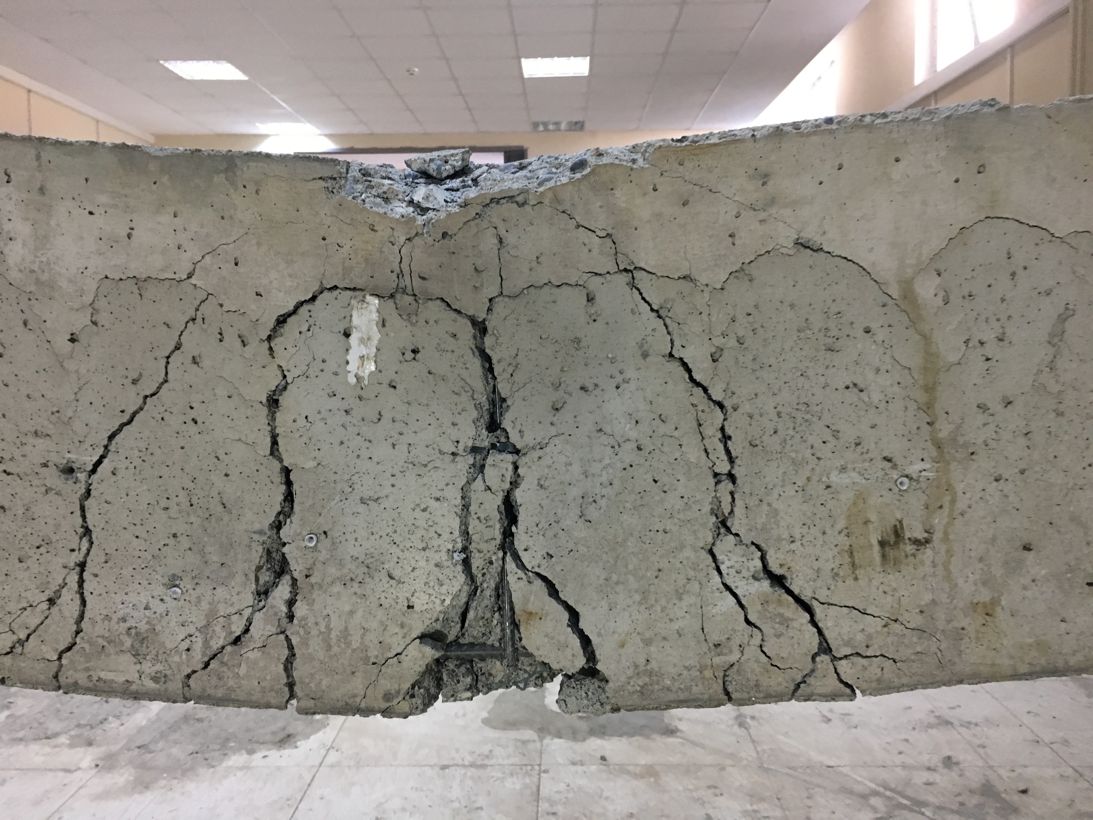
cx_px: 546
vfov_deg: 48.2
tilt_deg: -3.2
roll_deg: +1.4
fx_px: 916
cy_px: 410
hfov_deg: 61.7
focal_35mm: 29
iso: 200
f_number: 2.2
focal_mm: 4.15
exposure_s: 1/33
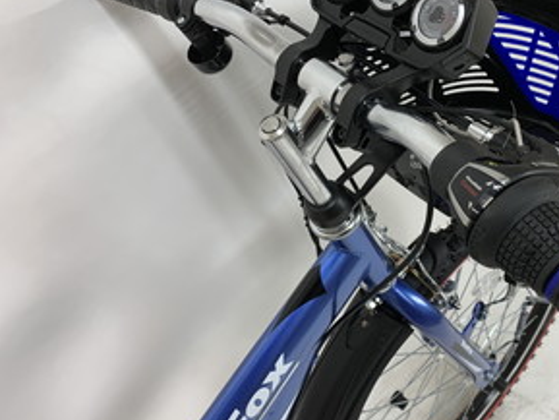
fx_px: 582
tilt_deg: -45.1
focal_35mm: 36
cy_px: 176
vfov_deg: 39.6
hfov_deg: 50.2
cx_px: 383
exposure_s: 1/120
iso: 50
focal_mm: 4.25
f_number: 1.8
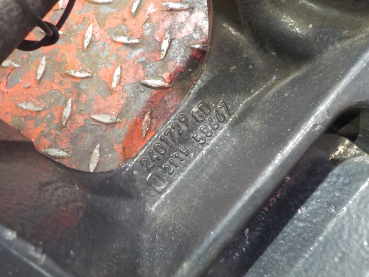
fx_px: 320
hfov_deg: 60.0
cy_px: 138
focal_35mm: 30
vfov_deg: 46.8
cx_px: 184
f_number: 3.3
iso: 400
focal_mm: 4.1
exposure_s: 1/8
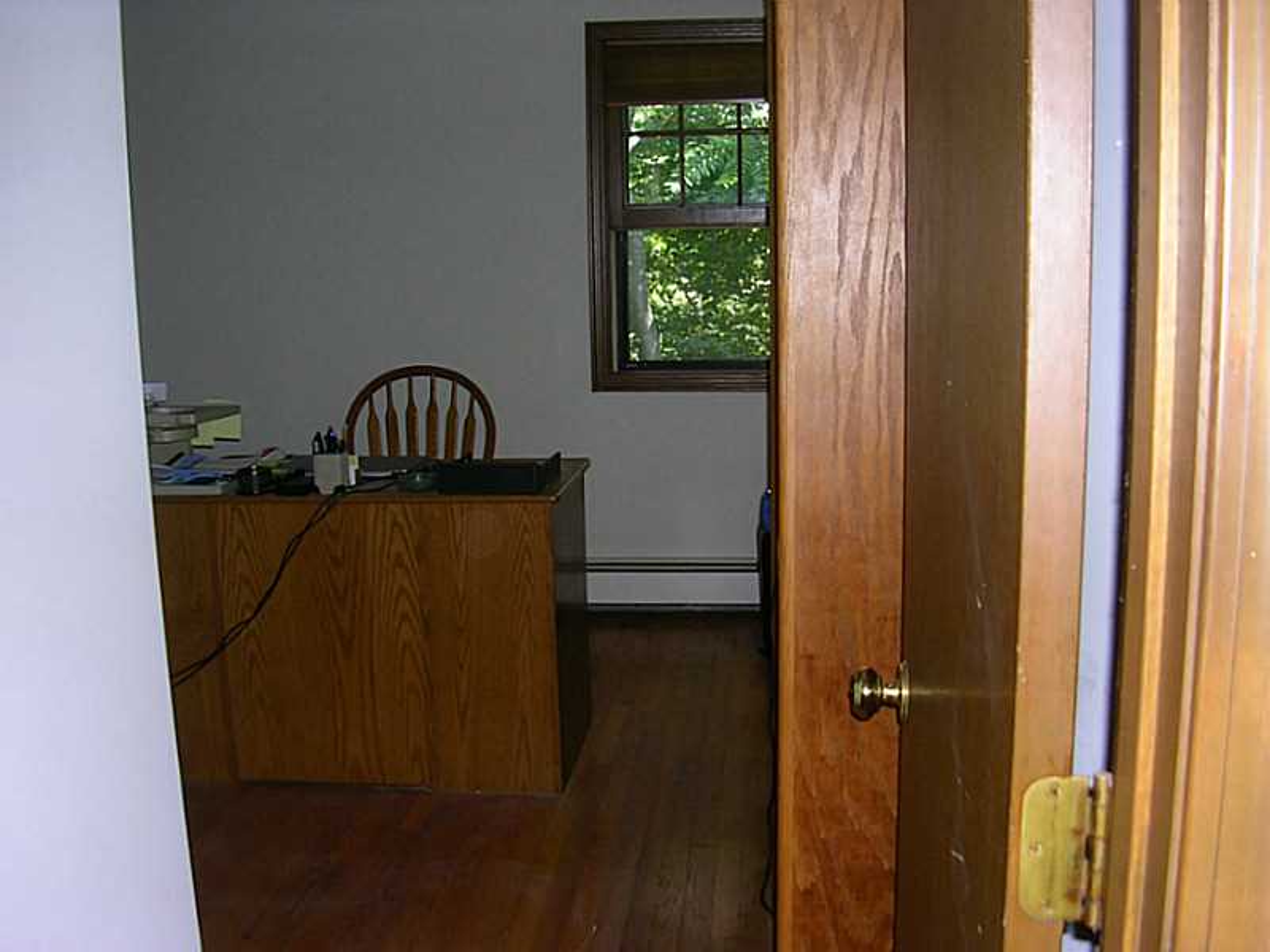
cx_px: 635
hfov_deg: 49.0
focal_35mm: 38
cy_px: 476
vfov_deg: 37.7
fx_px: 1394
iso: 57
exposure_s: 1/60.1
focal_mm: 5.8
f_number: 2.8
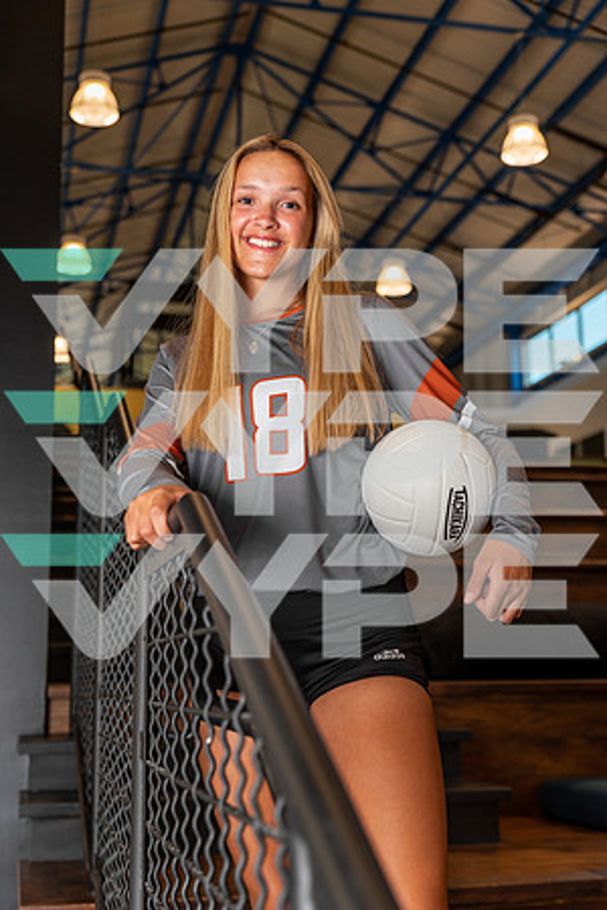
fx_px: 1214
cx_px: 304
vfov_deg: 41.1
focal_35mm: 48
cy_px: 455
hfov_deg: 28.1
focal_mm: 48
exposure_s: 1/100
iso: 100
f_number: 3.5
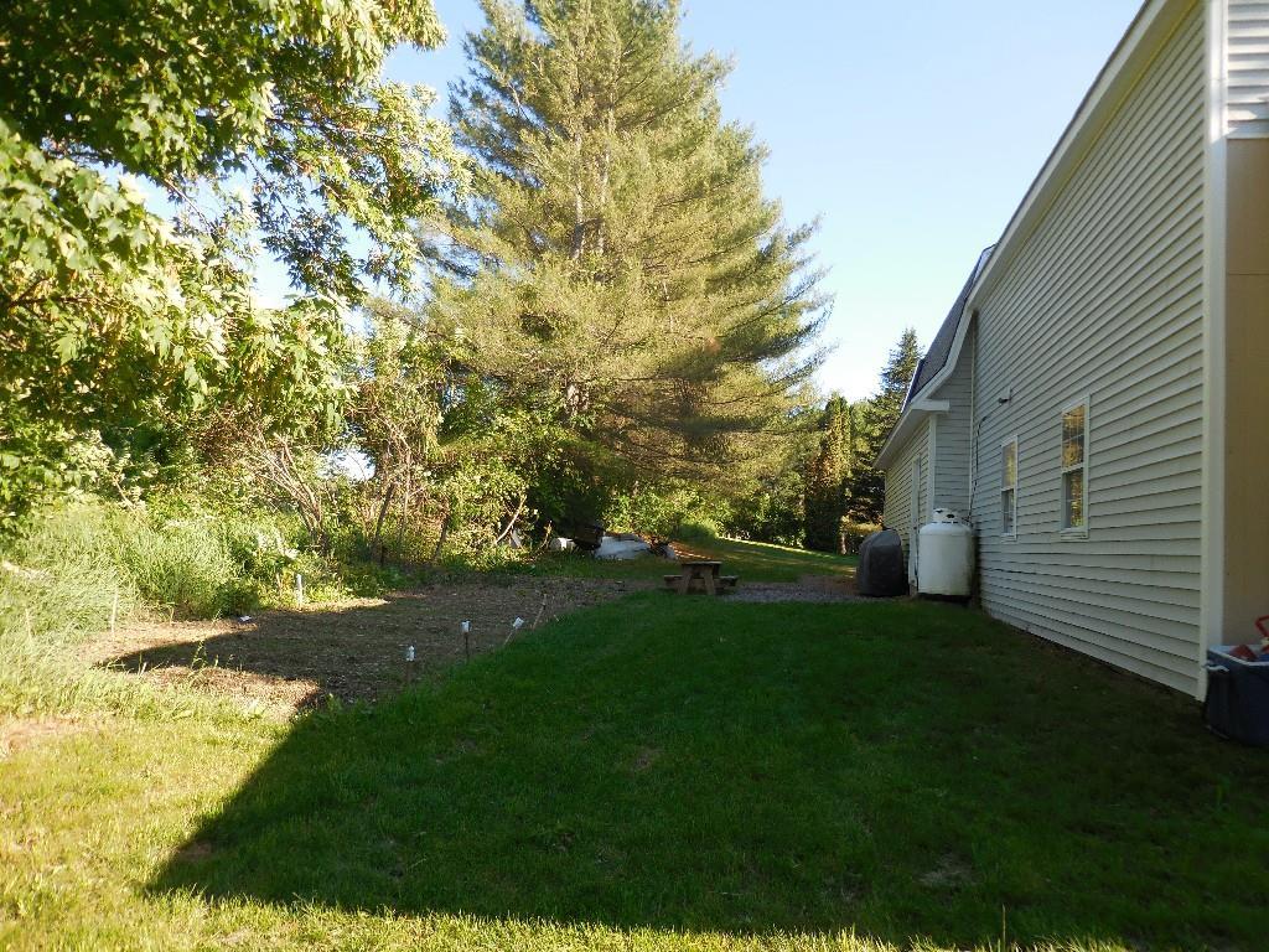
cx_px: 634
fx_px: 916
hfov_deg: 69.4
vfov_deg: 54.9
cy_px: 476
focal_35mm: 25
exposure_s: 1/320
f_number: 3.3
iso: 125
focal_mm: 4.5
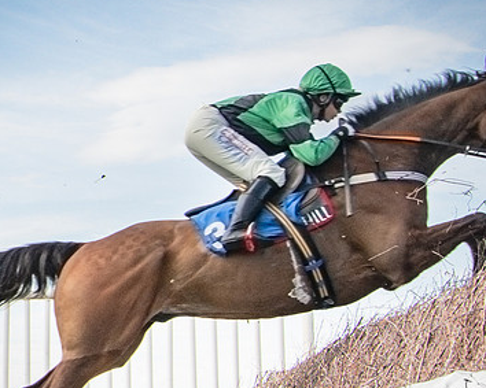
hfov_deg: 17.2
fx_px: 1424
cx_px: -270
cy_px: 178
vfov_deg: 15.5
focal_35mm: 99
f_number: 8
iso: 800
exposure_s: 1/1100
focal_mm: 20
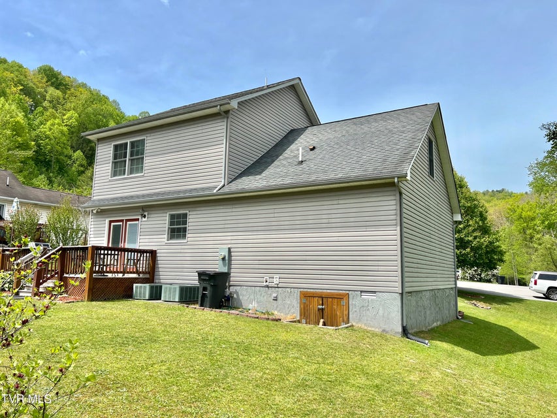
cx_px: 278
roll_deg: -1.3
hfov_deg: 67.3
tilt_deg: +8.3
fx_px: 418
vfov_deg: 53.1
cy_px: 209
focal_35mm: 26
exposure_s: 1/5076
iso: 50
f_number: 1.5
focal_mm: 5.7
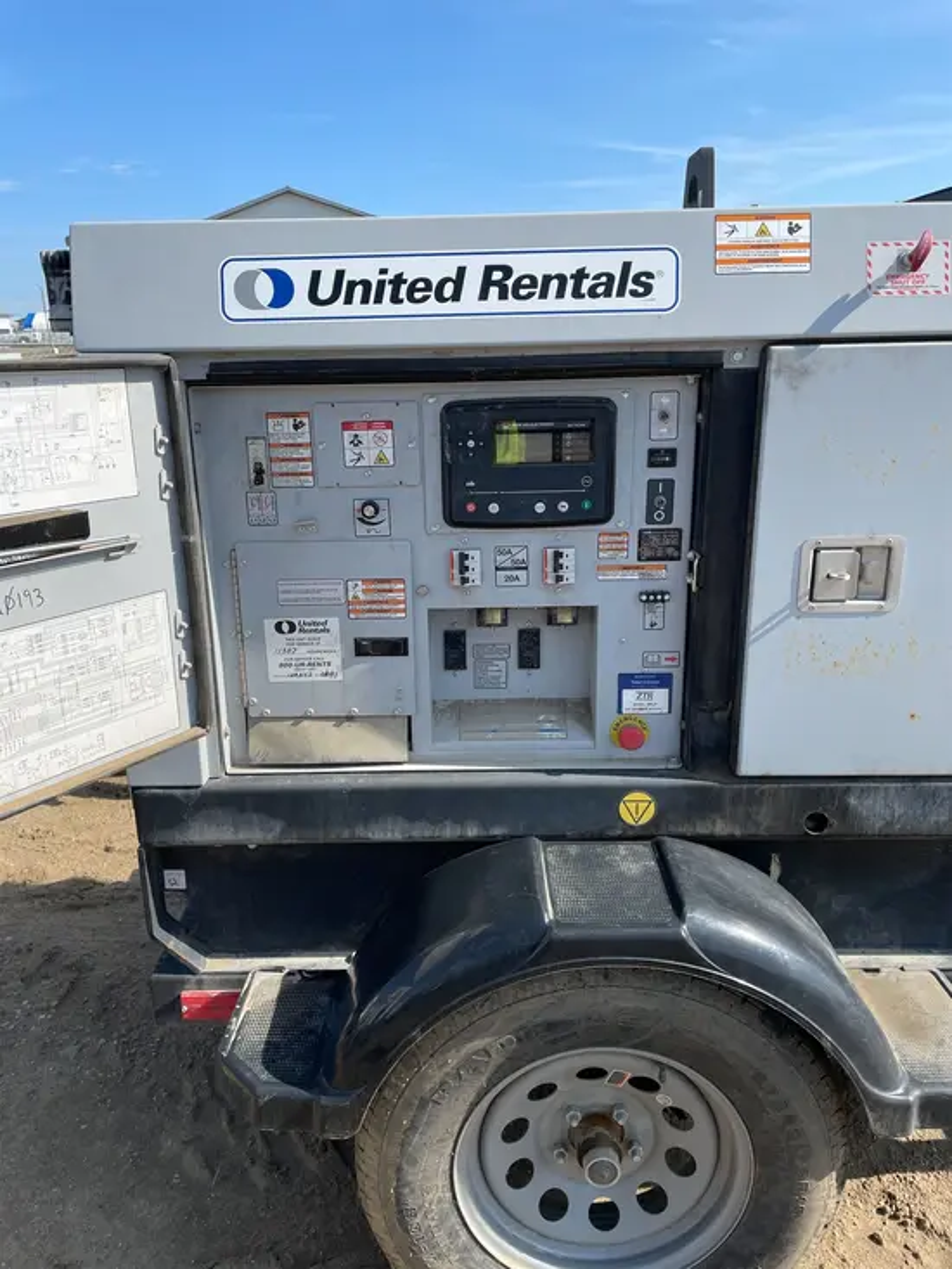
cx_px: 476
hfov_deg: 53.1
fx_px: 953
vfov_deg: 67.3
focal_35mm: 26
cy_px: 634
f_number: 1.6
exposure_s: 1/2882
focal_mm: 4.2
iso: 50
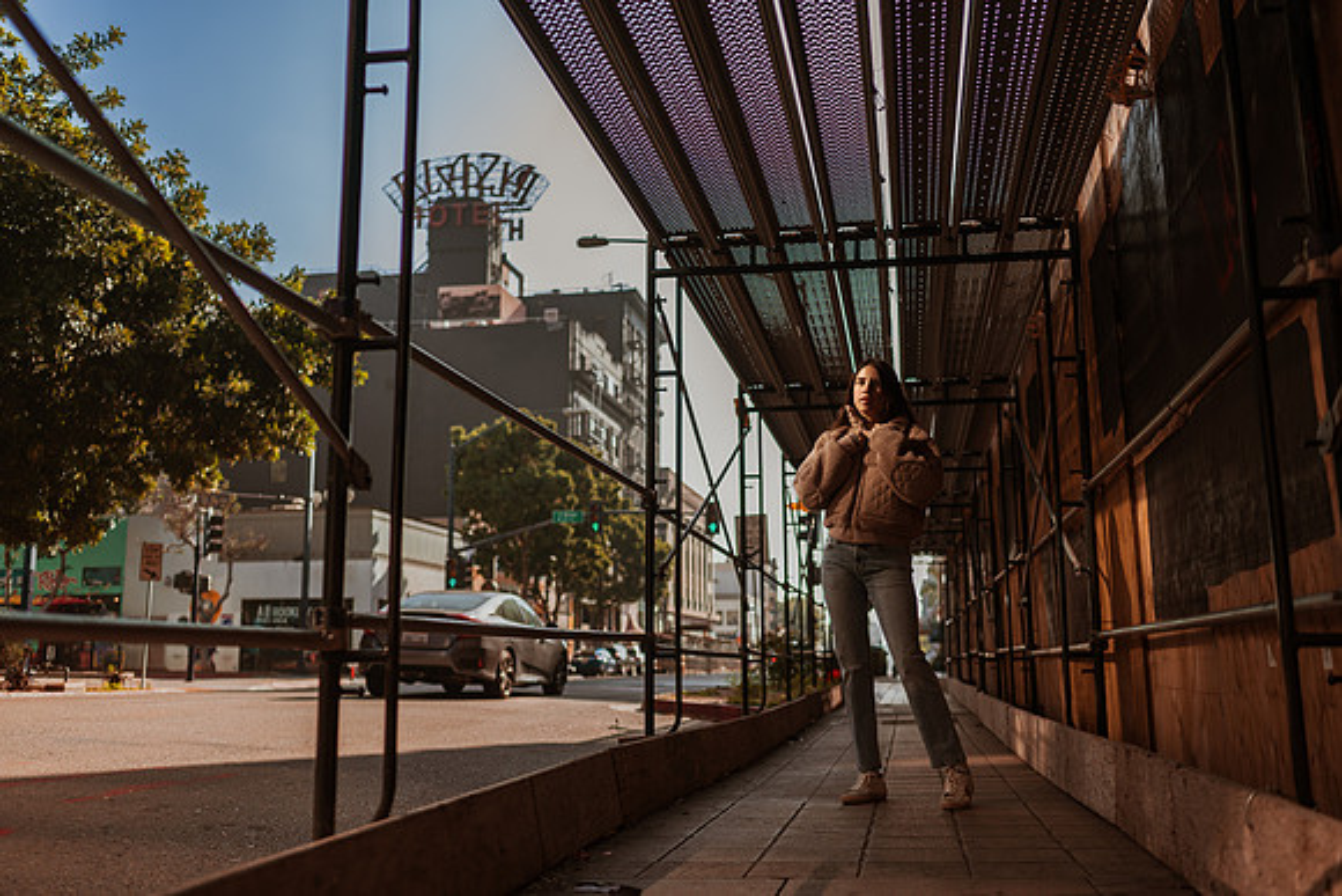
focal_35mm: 35
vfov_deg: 37.9
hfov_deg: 54.4
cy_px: 448
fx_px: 1305
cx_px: 671
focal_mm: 35
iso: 50
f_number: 2.2
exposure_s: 1/1250
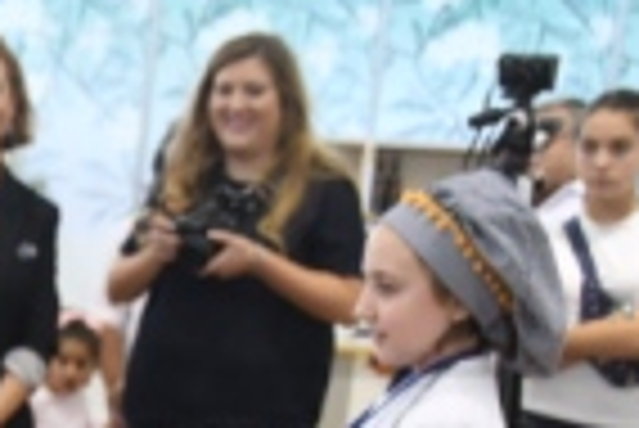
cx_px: -256
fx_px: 2445
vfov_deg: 9.7
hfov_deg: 14.1
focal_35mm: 138
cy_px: 651
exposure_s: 1/50
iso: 1250
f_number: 5.6
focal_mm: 29
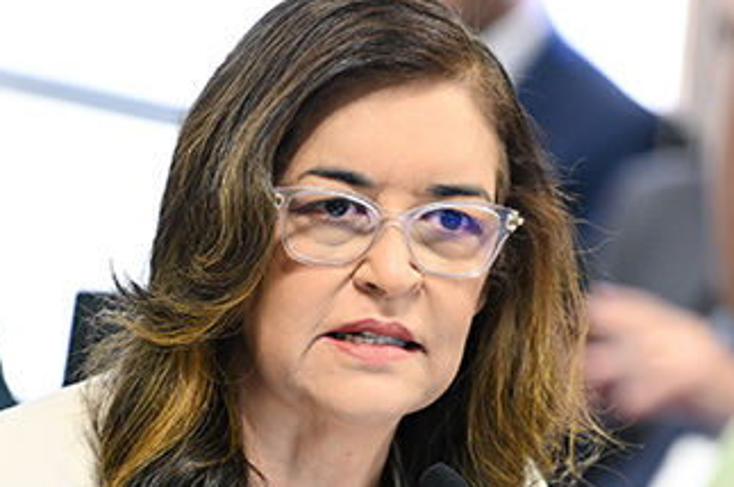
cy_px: 419
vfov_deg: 2.6
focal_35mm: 533
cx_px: 384
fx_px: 10846
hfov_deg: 3.9
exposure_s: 1/100
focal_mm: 200
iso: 1600
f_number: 2.8
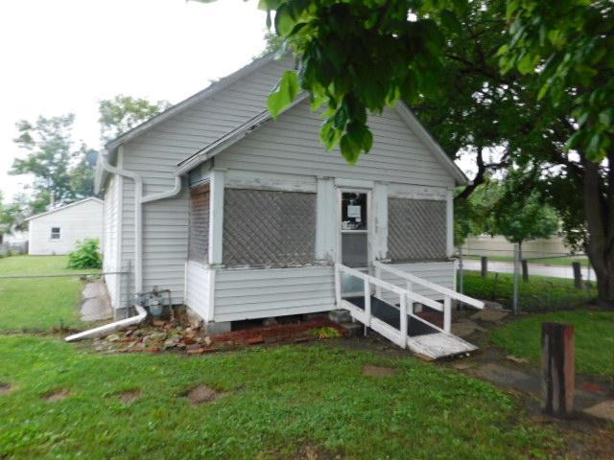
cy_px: 230
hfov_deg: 73.9
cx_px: 307
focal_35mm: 23
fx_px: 408
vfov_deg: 58.9
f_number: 3
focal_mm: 4
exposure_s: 1/50
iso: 125
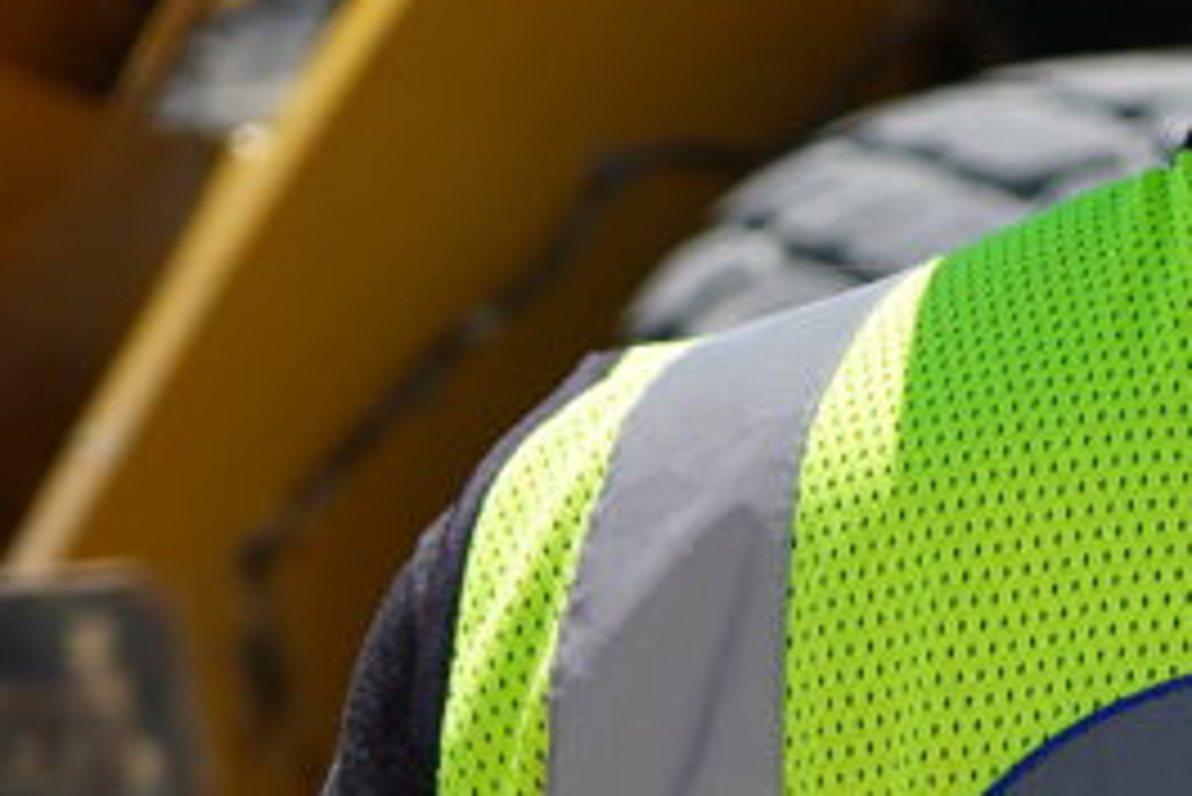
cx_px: 1844
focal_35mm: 255
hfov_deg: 7.9
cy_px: 765
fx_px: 8448
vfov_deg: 5.4
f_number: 5.6
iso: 100
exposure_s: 1/640
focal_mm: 47
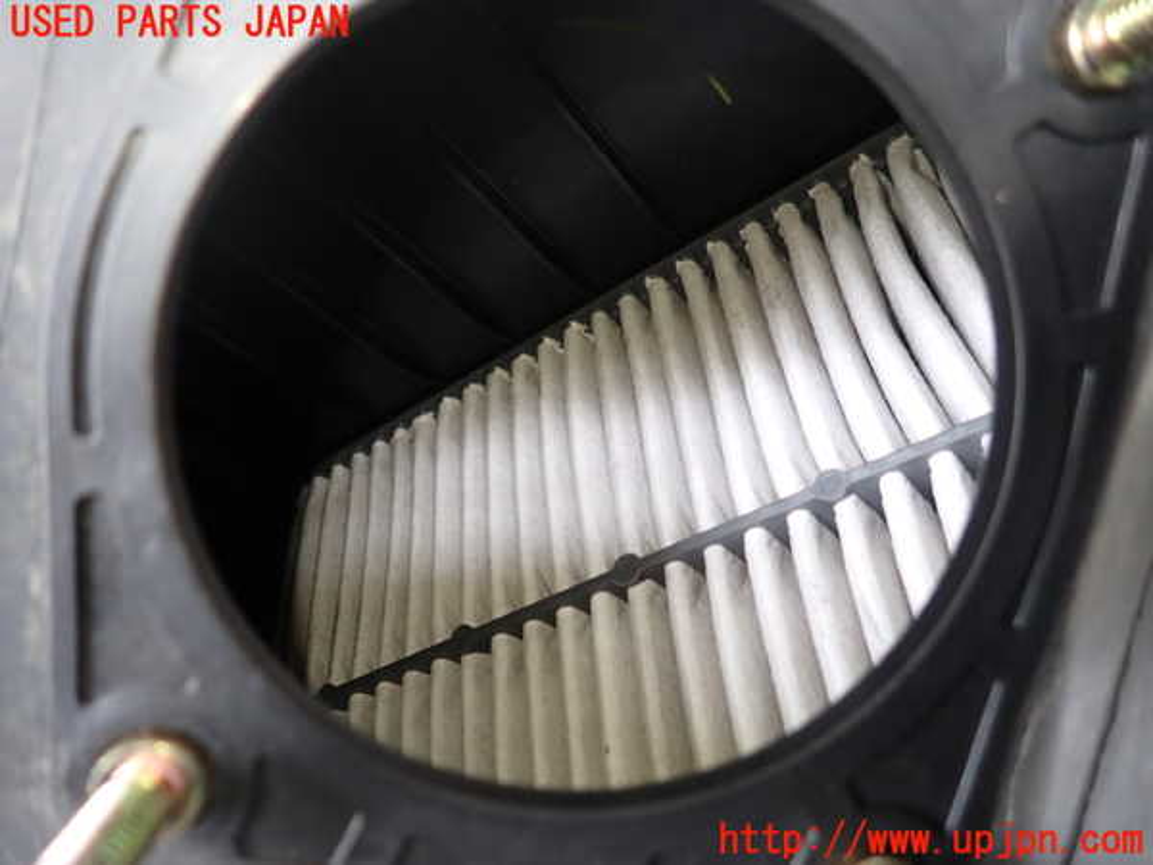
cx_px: 576
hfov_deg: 69.4
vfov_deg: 54.9
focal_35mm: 25
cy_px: 432
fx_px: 833
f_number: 2
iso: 160
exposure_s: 1/60
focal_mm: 4.5
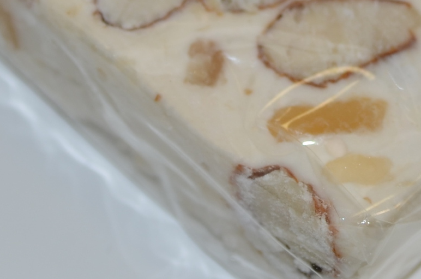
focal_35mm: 241
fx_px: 2815
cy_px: -75
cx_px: 321
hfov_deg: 8.5
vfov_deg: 5.6
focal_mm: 35
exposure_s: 1/60
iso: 100
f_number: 5
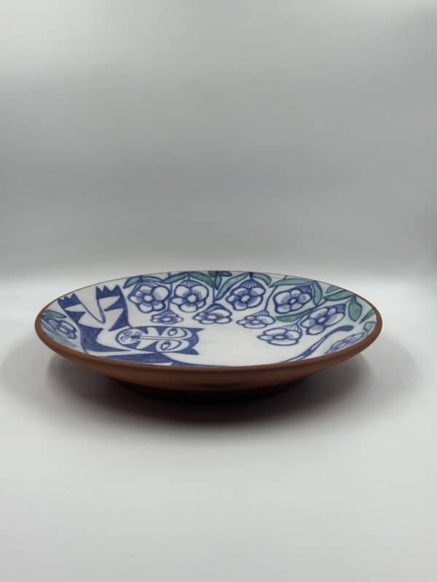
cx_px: 218
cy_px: 291
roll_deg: -1.7
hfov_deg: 30.3
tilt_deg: -16.1
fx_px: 808
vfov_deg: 39.7
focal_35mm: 48
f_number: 1.78
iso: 64
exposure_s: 1/594
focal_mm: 6.86
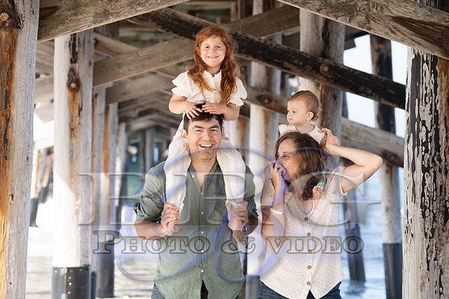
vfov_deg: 10.4
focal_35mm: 132
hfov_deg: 15.5
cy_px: 150
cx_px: 224
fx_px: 1647
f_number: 6.3
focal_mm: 132
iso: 160
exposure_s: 1/160
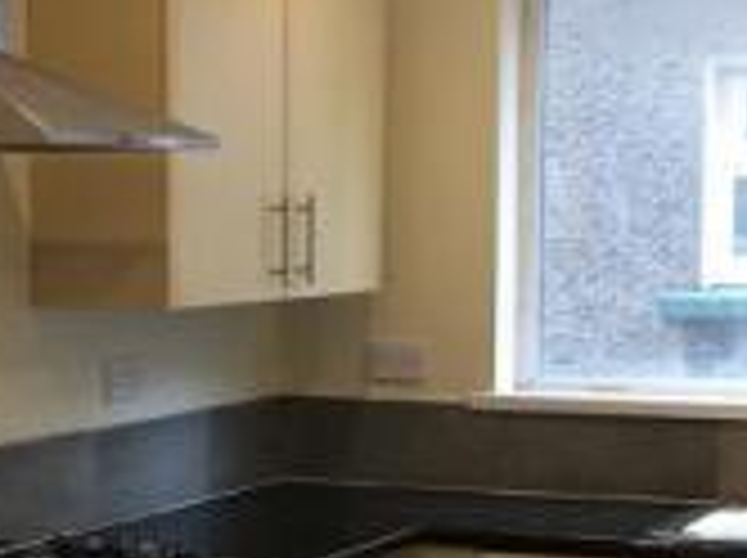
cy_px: 533
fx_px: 2198
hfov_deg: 19.2
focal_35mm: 102
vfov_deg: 14.3
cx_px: 272
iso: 50
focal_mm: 4.15
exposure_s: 1/50
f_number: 2.2
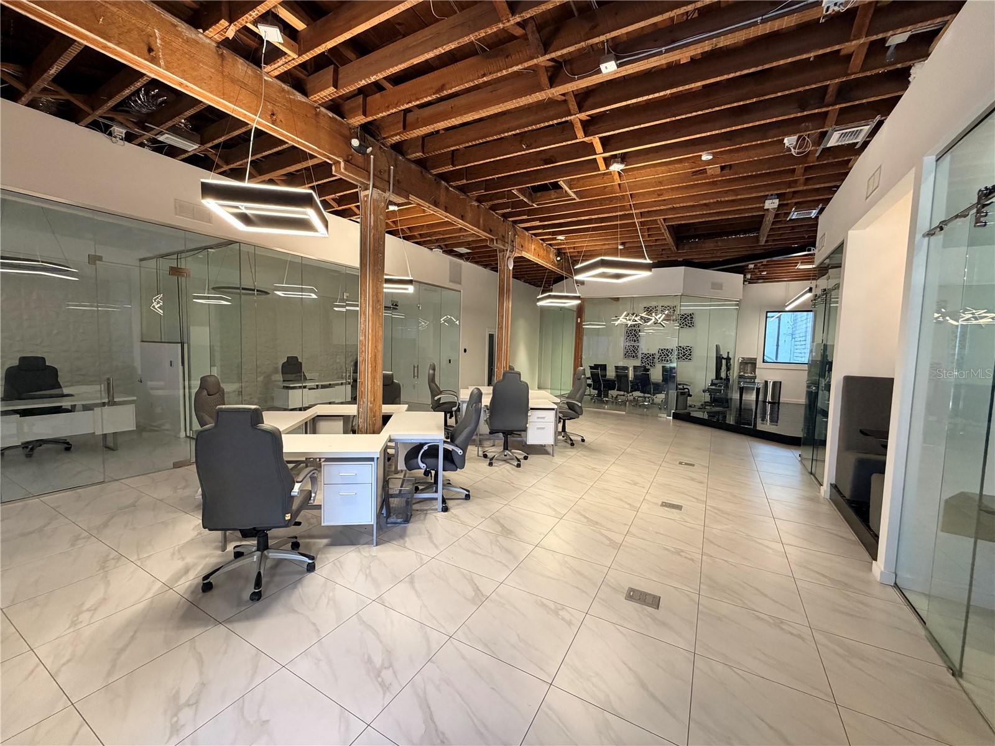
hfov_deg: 102.1
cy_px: 373
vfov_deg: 85.7
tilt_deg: -3.4
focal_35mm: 14
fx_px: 402
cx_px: 498
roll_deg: -1.1
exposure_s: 1/114
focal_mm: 2.22
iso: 320
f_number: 2.2
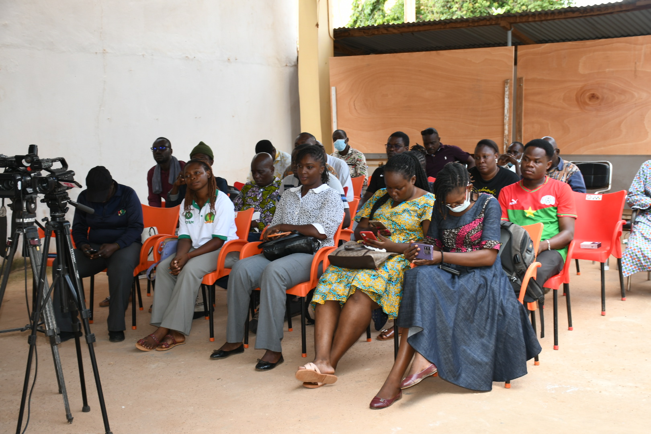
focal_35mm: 51
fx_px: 922
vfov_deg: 26.5
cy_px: 217
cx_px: 326
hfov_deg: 38.9
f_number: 4.2
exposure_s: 1/100
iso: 200
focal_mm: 34
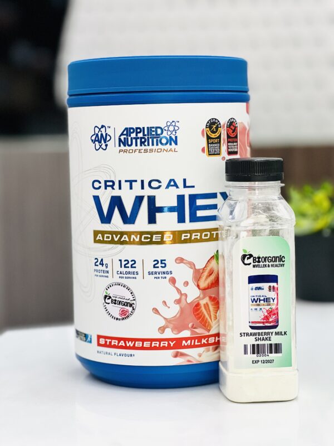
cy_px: 223
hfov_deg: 19.1
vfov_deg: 25.3
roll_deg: +0.8
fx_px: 991
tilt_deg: -4.9
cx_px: 167
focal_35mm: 77
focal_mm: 9
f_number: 2.8
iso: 200
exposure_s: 1/100
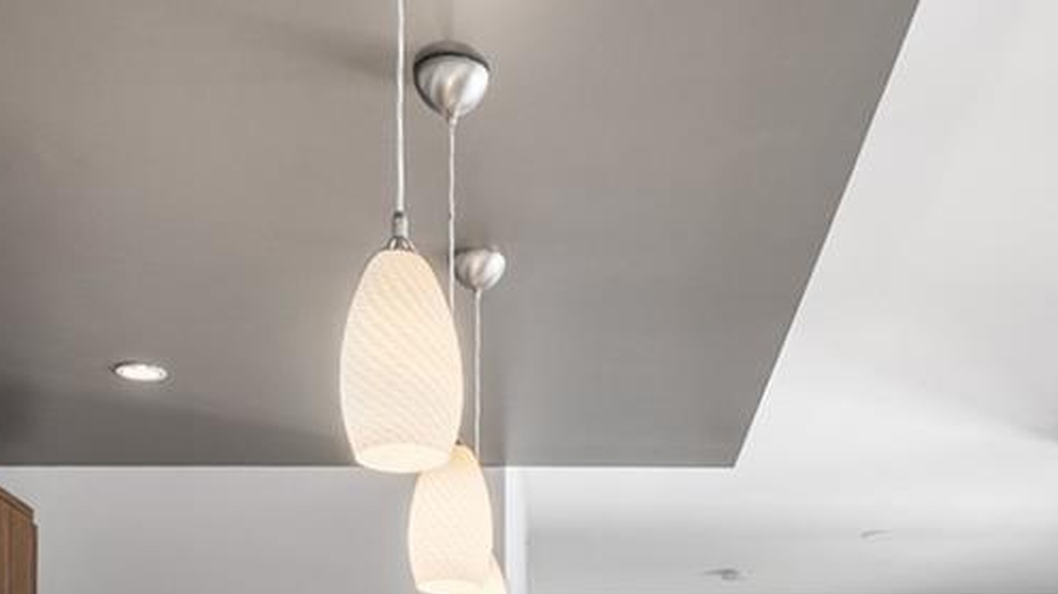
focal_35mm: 54
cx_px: 585
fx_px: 1514
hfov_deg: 38.5
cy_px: 880
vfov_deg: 19.5
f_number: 8
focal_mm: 16
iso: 200
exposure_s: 1/125
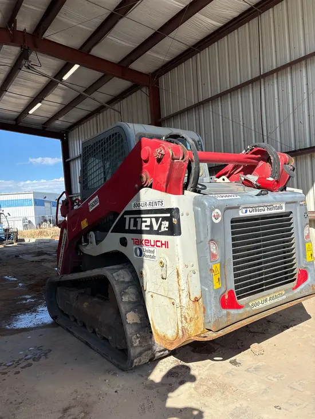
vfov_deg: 67.3
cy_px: 210
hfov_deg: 53.1
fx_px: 315
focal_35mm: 26
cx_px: 158
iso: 50
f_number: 1.6
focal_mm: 5.96
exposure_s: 1/2538
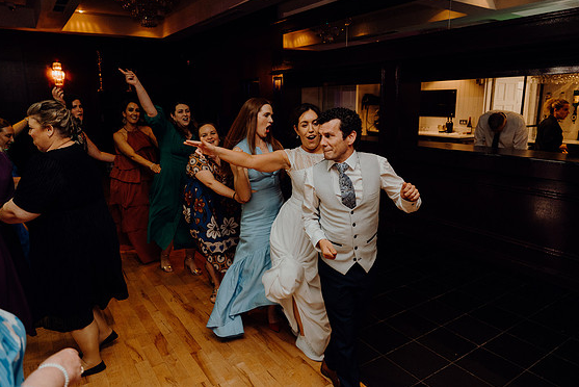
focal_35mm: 25
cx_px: 289
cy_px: 187
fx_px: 402
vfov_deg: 51.3
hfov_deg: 71.5
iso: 1250
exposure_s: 1/160
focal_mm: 24
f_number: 2.8
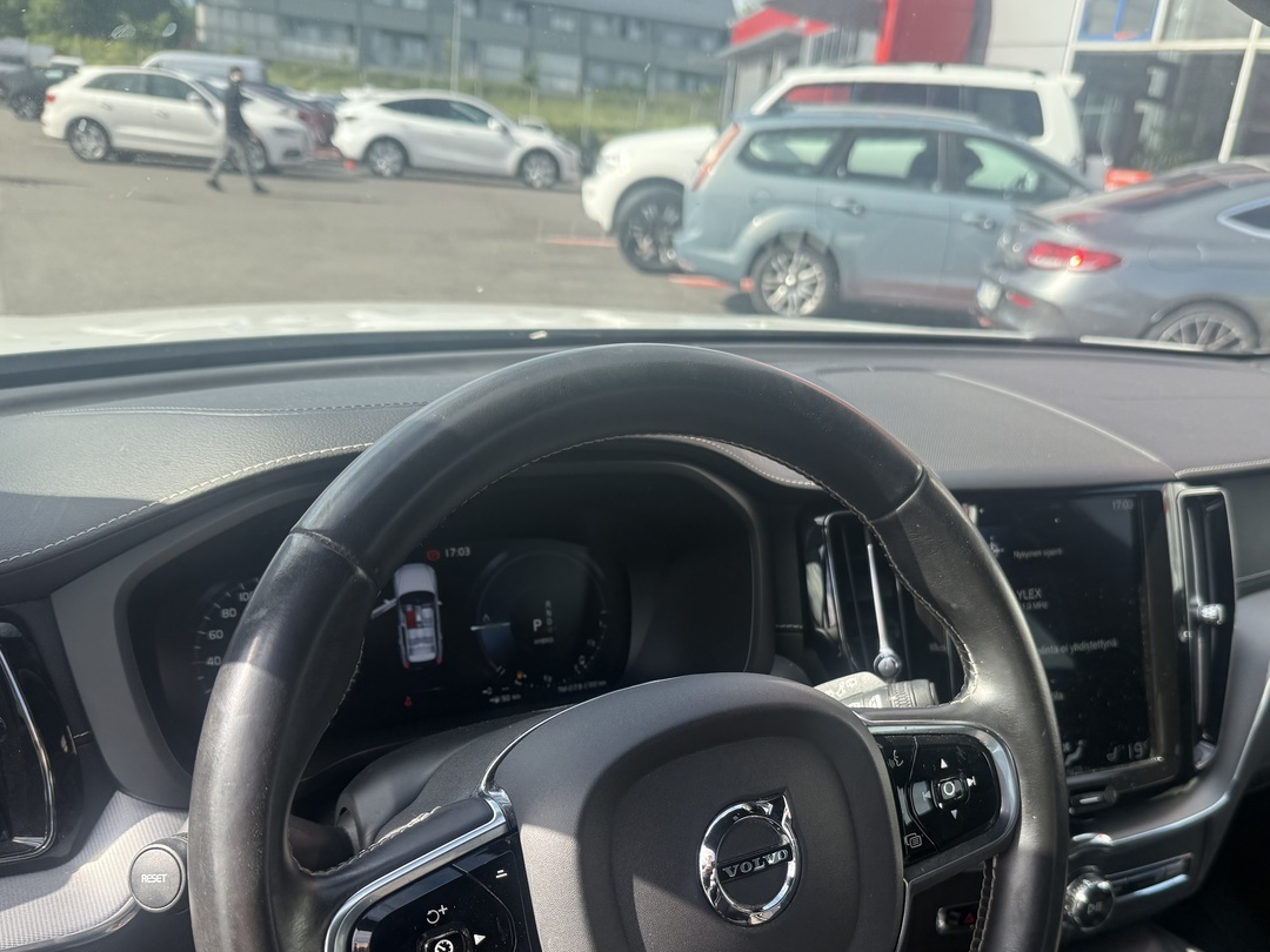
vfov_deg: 43.6
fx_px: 1174
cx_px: 703
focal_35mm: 32
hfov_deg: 56.7
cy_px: 626
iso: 100
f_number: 1.78
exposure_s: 1/1046
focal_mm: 6.76
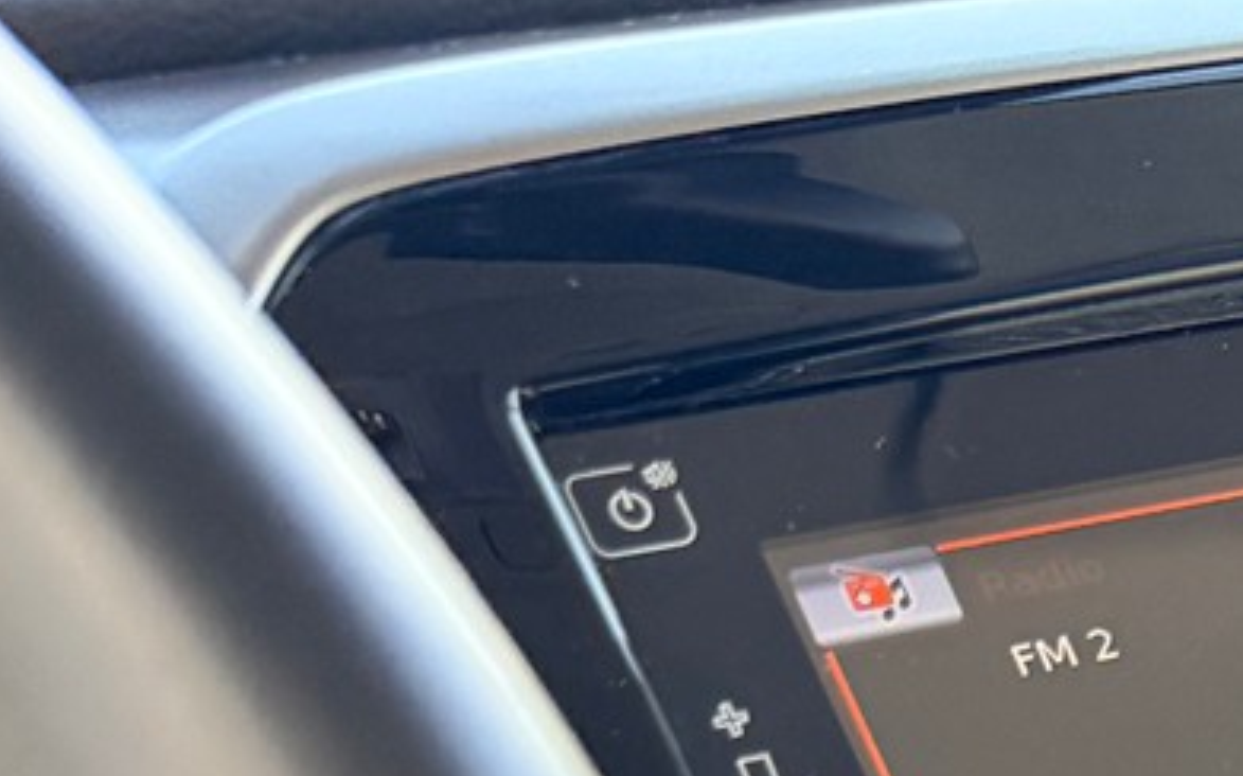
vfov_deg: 9.1
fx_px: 4233
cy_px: 2061
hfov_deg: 13.4
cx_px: 2759
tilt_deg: -29.6
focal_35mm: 125
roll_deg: +1.9
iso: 200
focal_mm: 6.76
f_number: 1.78
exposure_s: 1/170
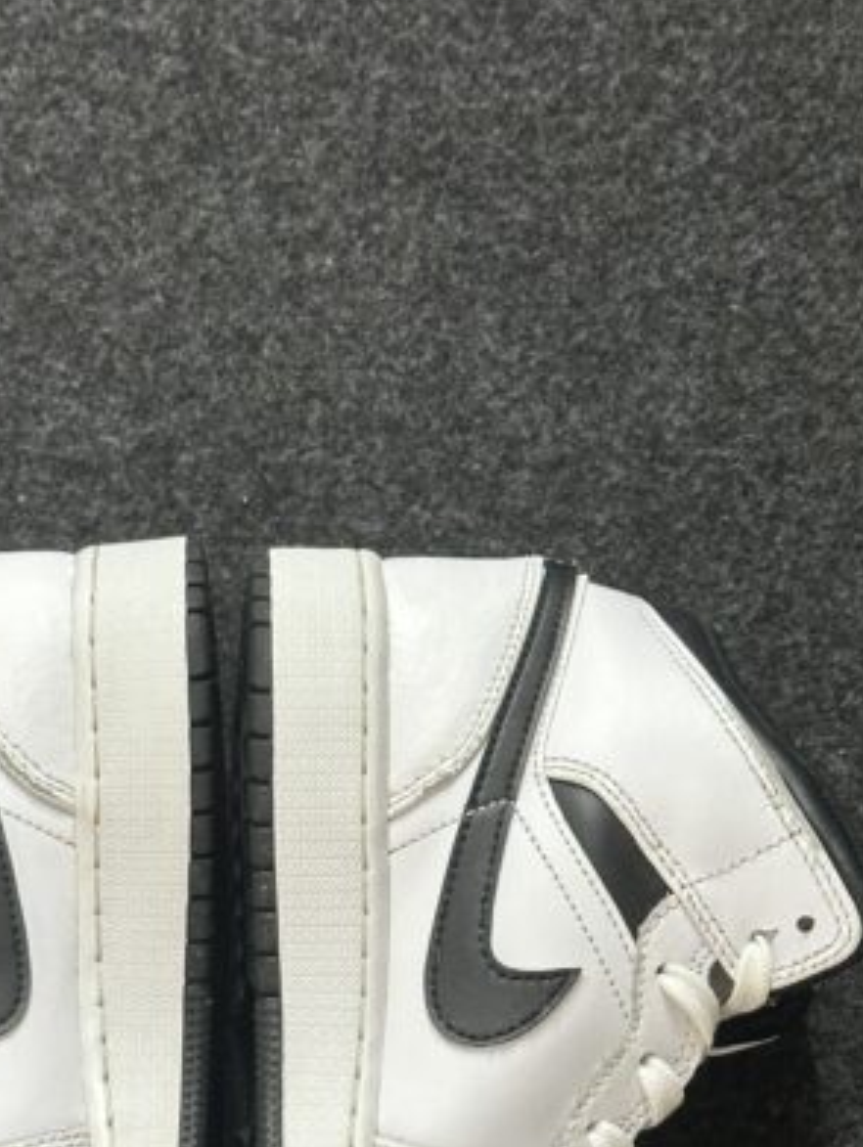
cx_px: 232
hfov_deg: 15.1
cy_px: 1078
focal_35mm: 98
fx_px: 3252
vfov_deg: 19.6
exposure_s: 1/36
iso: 200
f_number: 1.78
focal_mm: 6.86
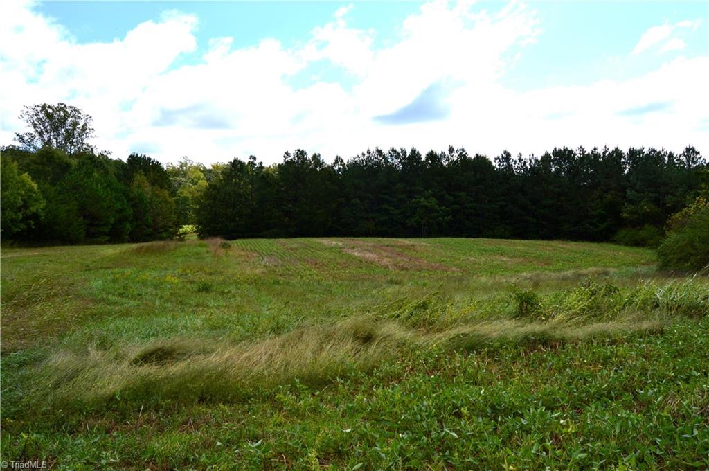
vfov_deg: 47.8
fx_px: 531
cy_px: 236
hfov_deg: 67.4
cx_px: 354
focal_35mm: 27
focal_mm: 18
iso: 100
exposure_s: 1/200
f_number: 10
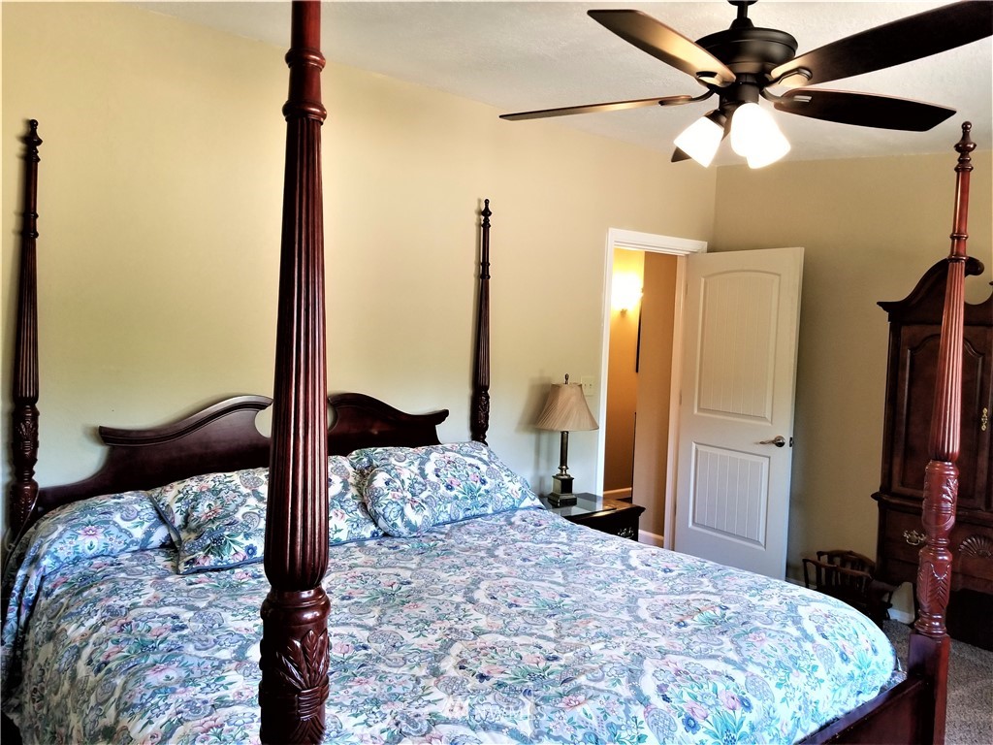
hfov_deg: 67.3
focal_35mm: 26
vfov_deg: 53.1
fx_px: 746
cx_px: 496
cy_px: 372
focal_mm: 4.3
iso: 200
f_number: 1.7
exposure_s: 1/30
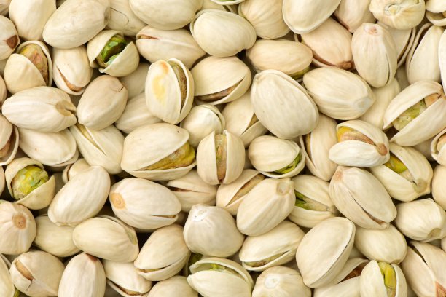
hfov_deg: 19.5
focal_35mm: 105
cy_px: 148
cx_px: 223
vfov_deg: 13.0
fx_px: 1301
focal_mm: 105
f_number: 11
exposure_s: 1/125
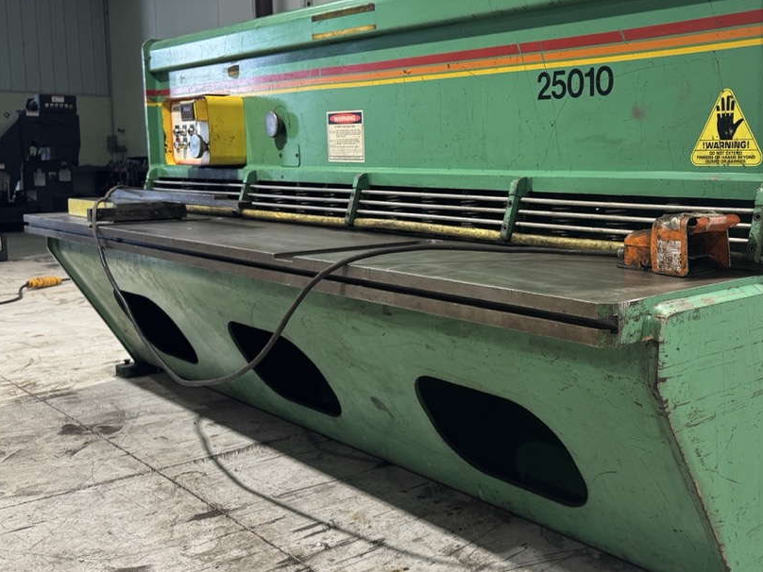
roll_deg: +0.4
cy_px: 238
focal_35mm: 38
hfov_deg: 46.8
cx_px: 594
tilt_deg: -6.0
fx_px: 838
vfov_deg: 37.6
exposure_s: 1/120
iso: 200
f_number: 1.78
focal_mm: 6.76
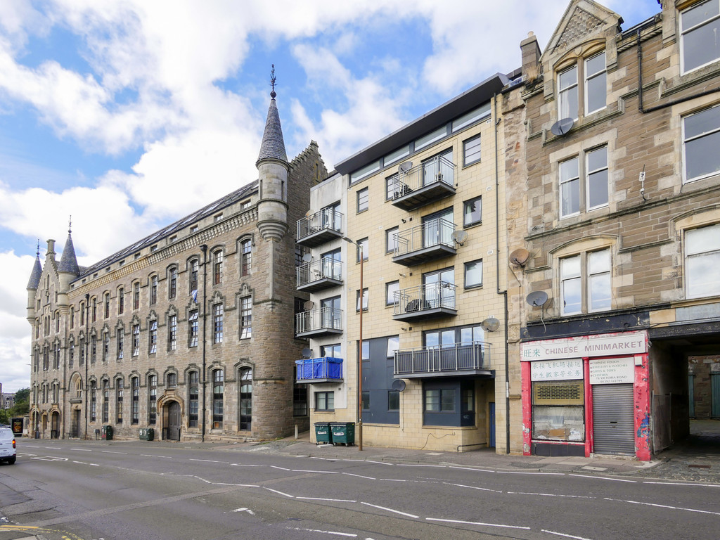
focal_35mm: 18
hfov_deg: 87.8
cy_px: 270
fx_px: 374
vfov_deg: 71.6
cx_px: 360
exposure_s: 1/250
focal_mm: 9
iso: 200
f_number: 6.3
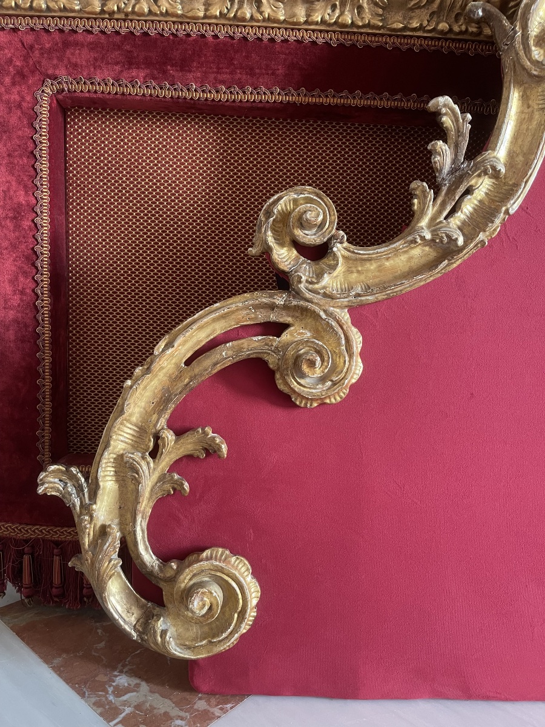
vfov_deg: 69.4
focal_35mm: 25
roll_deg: -2.4
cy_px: 364
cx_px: 272
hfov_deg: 54.9
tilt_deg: -7.5
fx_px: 525
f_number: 1.6
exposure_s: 1/50
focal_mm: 5.1
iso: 400
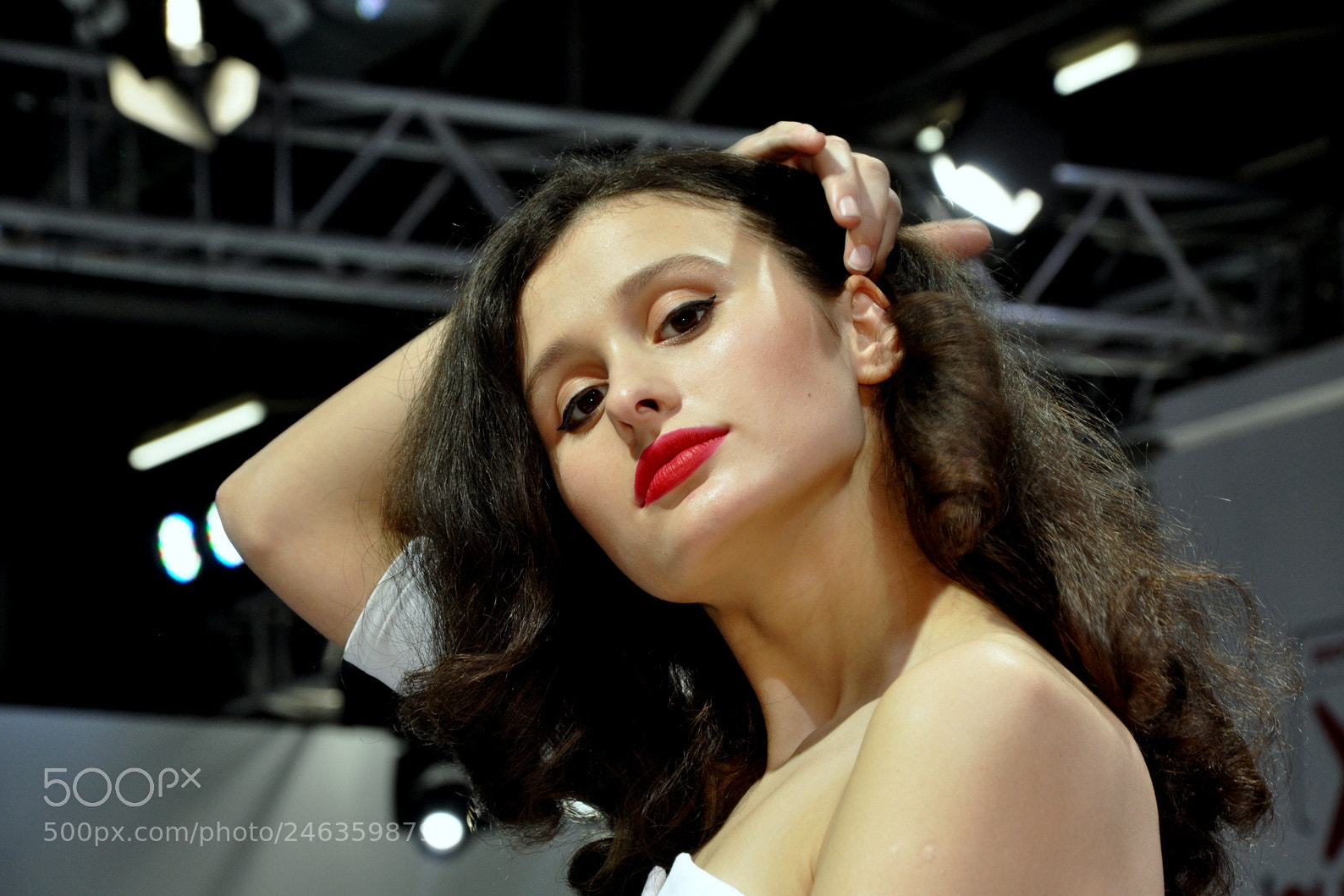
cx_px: 668
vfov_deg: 8.7
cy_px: 449
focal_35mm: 159
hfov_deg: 13.0
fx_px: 5918
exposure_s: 1/100
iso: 640
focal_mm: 105
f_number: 8
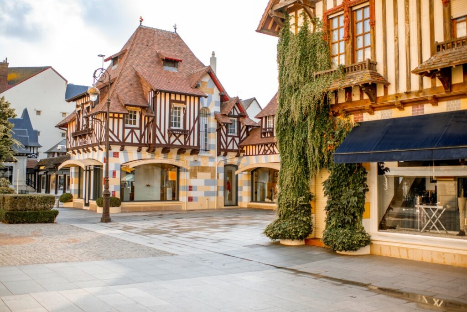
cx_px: 234
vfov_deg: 37.9
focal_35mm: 35
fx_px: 454
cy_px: 156
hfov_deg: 54.4
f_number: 2.2
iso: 200
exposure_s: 1/1250
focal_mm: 35
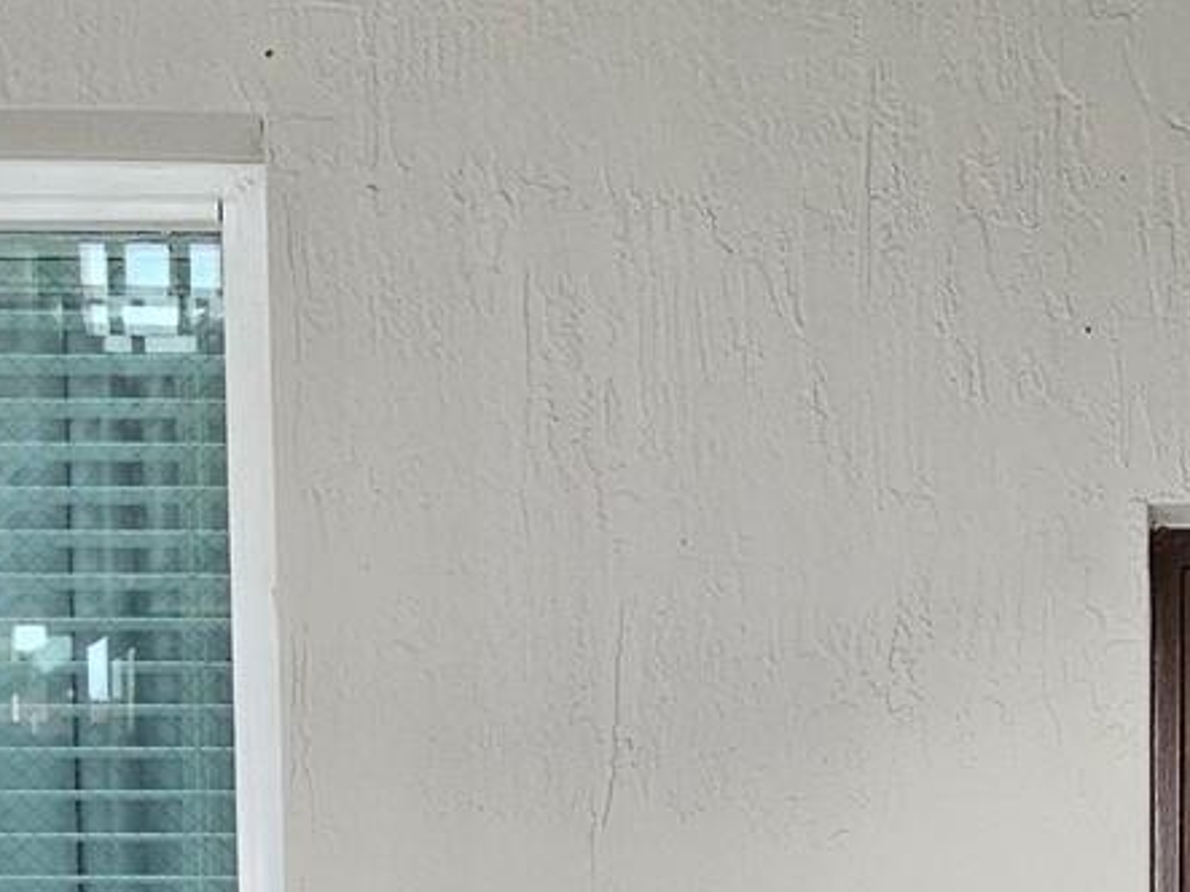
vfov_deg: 25.6
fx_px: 1615
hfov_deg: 38.5
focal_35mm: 47
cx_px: 999
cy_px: 1220
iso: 500
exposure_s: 1/77.4
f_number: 2.2
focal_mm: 2.2
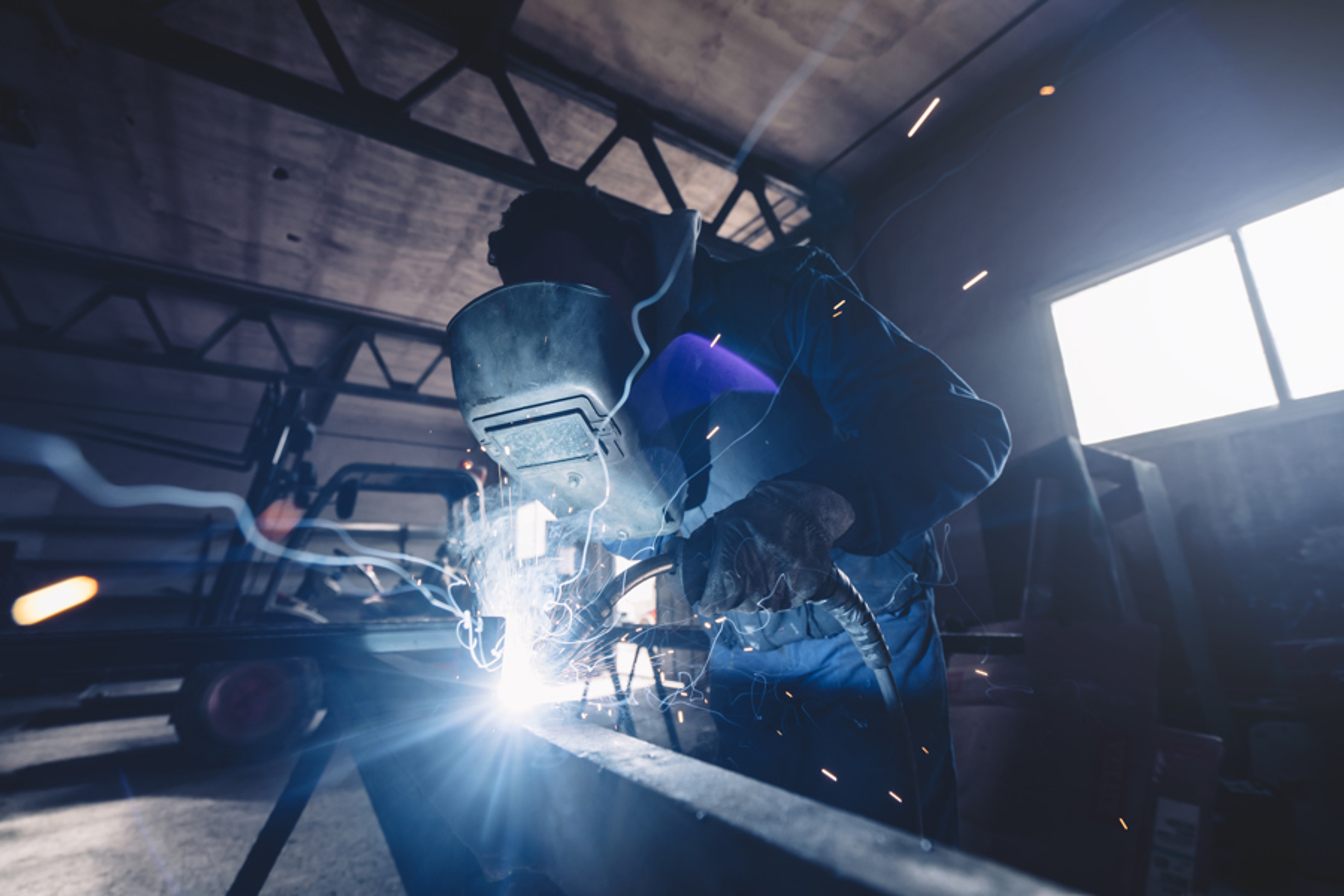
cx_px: 672
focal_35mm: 16
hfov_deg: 96.7
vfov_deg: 73.7
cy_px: 448
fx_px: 597
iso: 400
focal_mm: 16
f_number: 4
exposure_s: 1/200
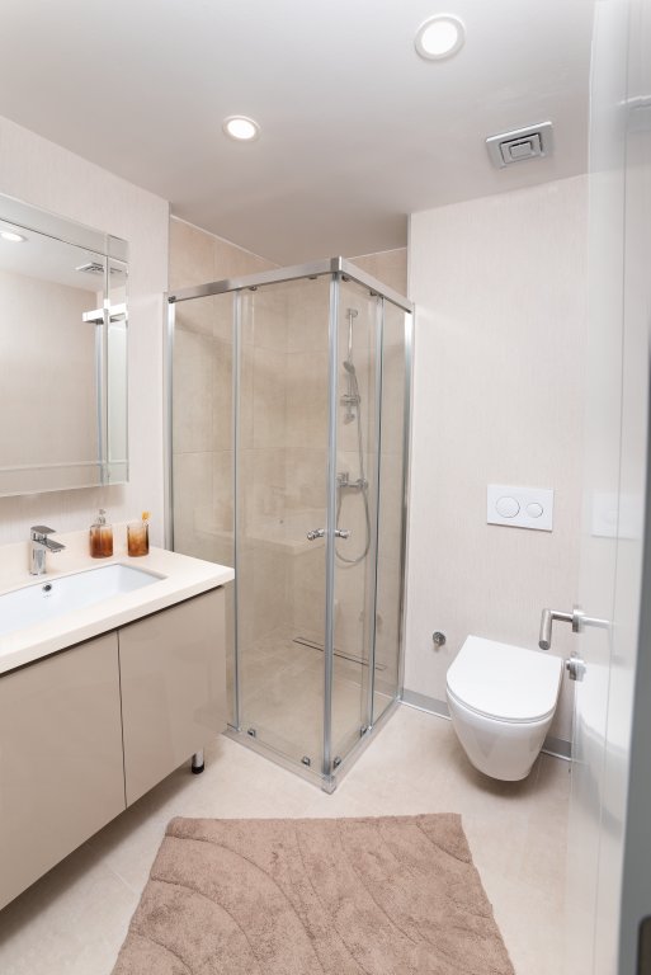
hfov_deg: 77.4
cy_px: 488
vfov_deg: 100.4
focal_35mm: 15
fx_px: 406
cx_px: 326
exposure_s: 1/13
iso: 200
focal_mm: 15
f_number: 11
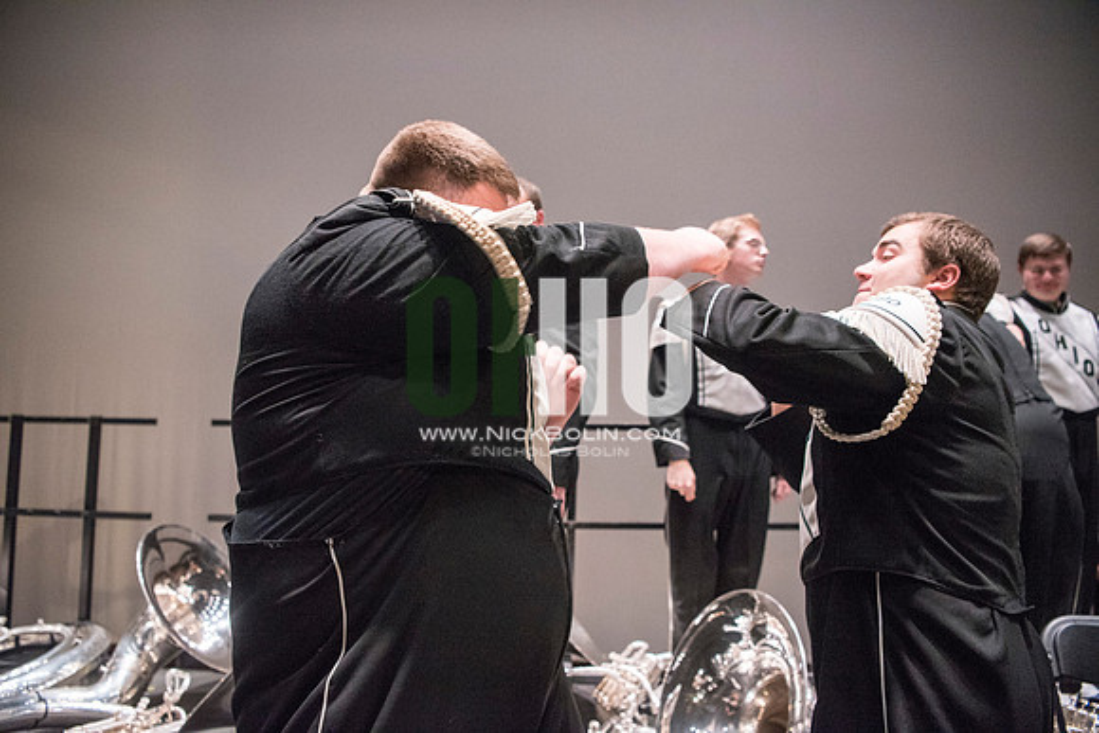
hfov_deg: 73.7
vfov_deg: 53.2
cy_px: 366
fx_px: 733
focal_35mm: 24
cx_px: 550
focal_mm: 24
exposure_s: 1/400
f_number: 2.8
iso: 4000
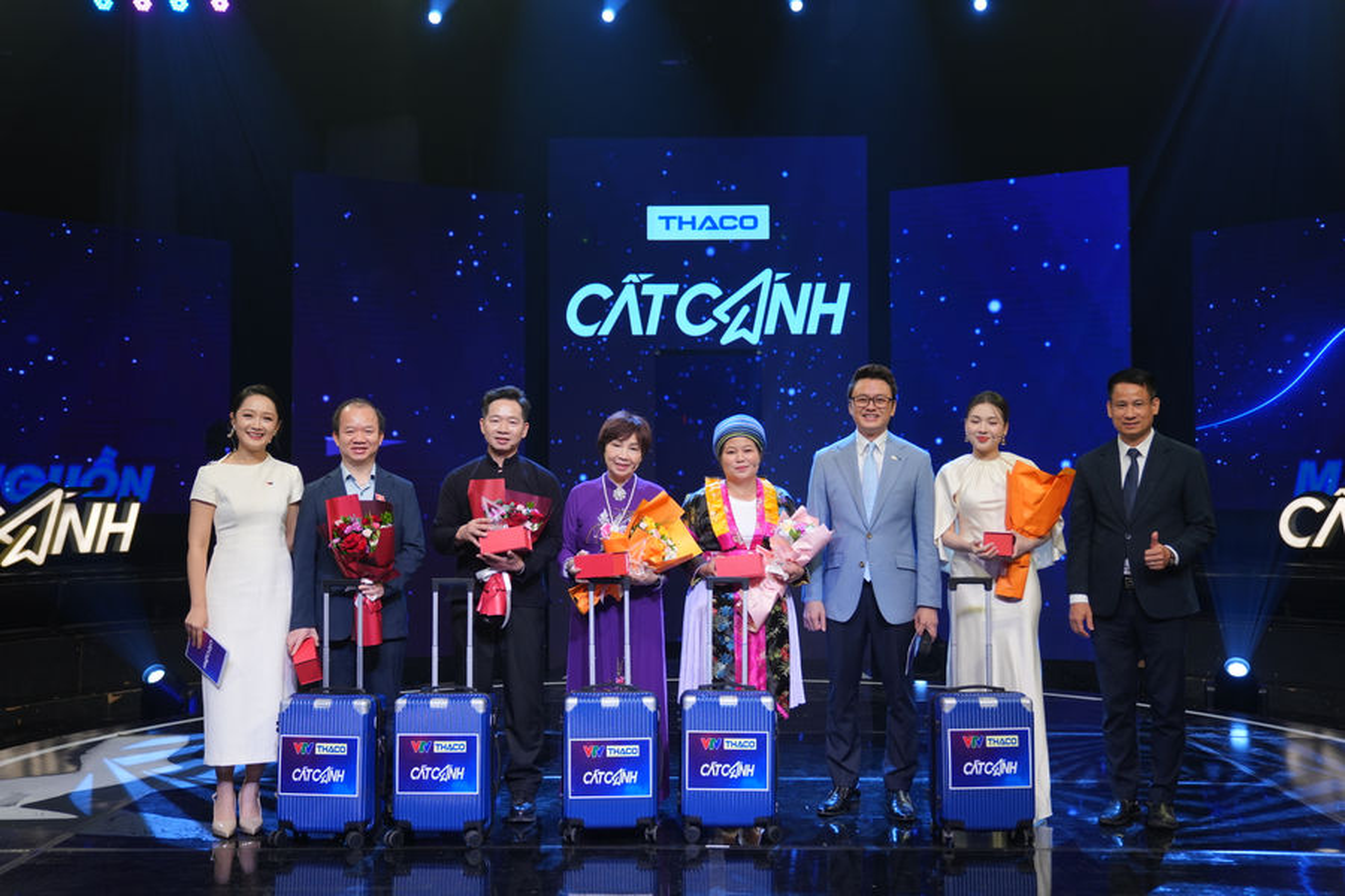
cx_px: 672
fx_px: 1457
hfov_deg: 49.6
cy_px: 448
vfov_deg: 34.2
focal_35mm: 39
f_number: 2.8
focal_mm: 39
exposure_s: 1/200
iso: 500
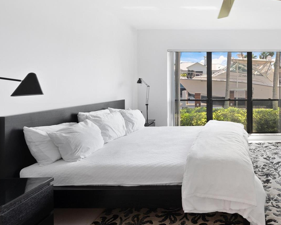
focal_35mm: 25
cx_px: 227
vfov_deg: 56.7
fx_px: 208
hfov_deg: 62.1
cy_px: 101
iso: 320
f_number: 7.1
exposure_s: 1/40
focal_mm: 14
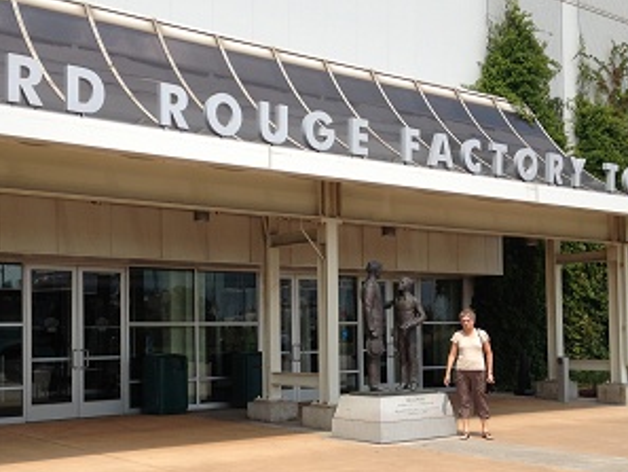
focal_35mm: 53
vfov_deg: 27.4
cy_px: 302
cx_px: 256
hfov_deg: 36.0
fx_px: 962
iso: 50
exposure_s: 1/1227
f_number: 2.4
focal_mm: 4.28
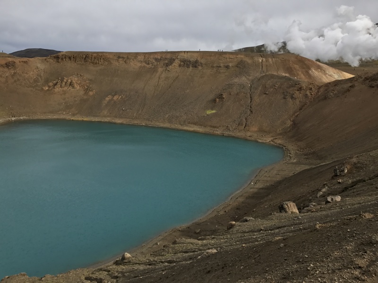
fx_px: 306
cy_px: 142
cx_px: 189
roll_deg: -0.9
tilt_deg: -11.1
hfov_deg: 63.4
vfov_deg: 49.7
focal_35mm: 28
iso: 20
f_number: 1.8
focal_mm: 3.99
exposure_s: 1/1100
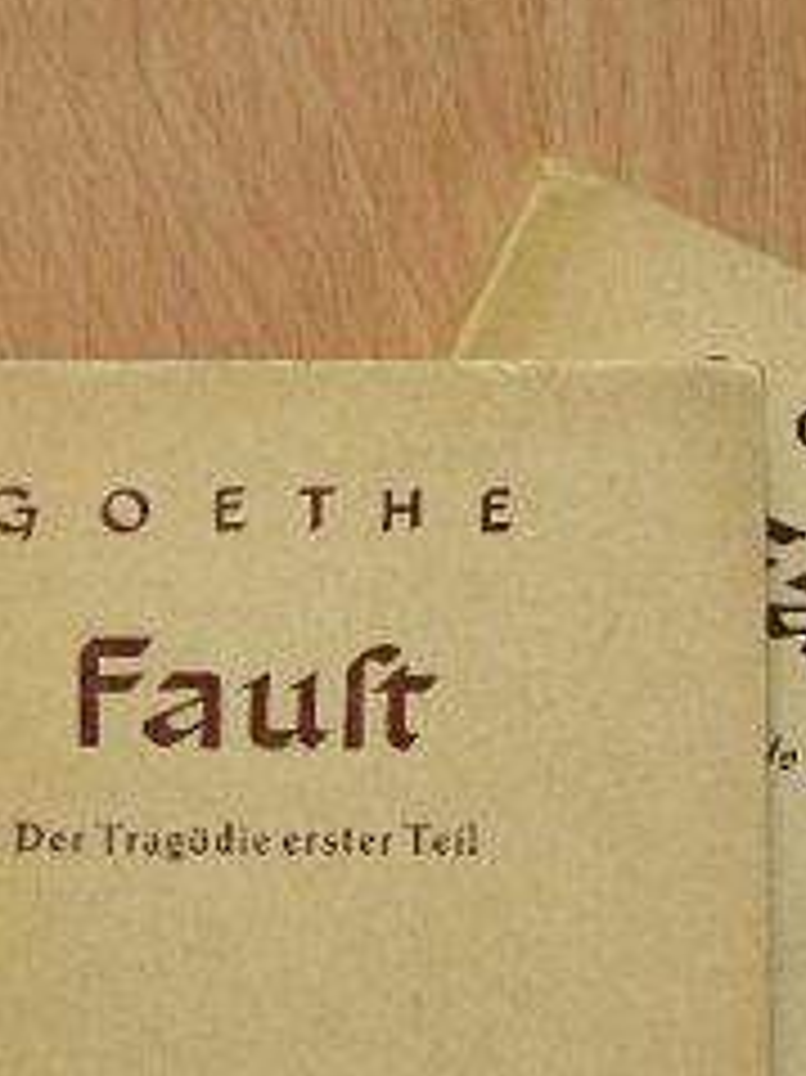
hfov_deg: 9.0
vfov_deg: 11.9
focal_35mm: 165
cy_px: 912
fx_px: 5127
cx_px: 545
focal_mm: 14.6
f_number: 3.5
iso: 200
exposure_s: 1/116
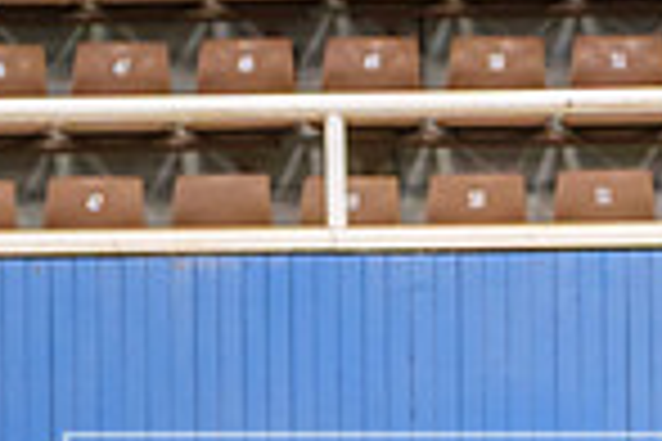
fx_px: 9359
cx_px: 972
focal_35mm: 509
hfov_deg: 4.0
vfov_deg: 2.7
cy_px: 486
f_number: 3.2
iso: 2500
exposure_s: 1/640
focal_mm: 71.5
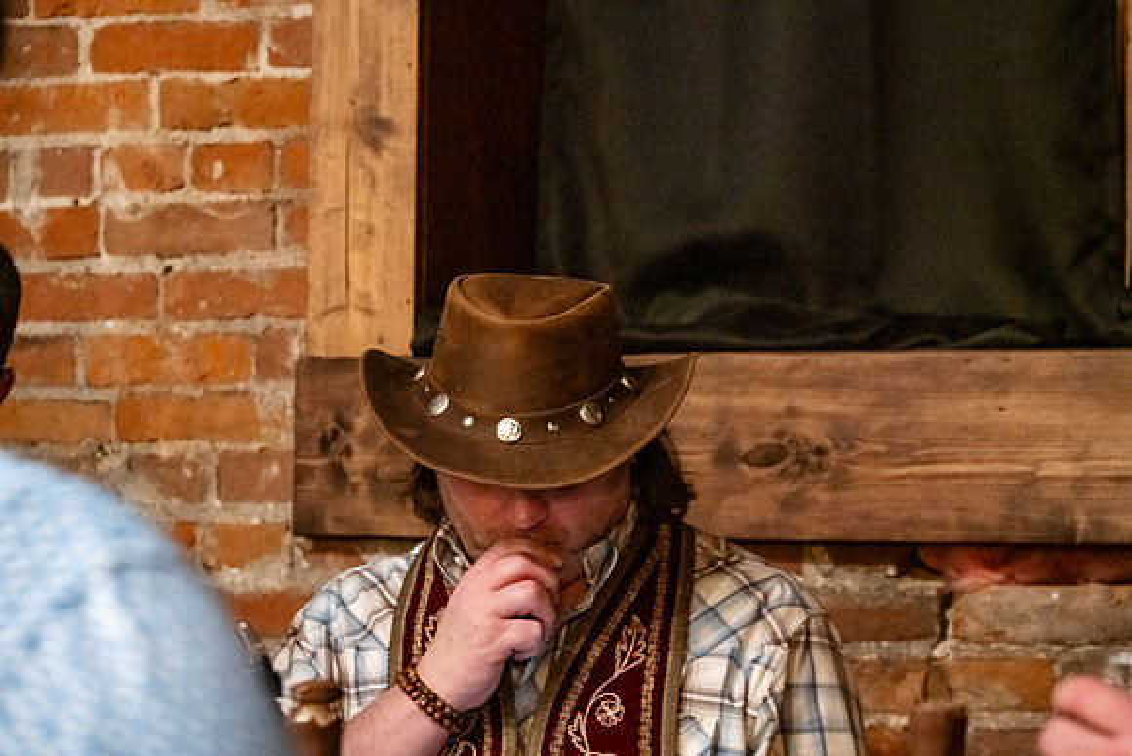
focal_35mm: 120
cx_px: 566
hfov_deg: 17.1
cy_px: 378
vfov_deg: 11.4
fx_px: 3774
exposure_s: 1/40
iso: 6400
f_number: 6.3
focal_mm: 120
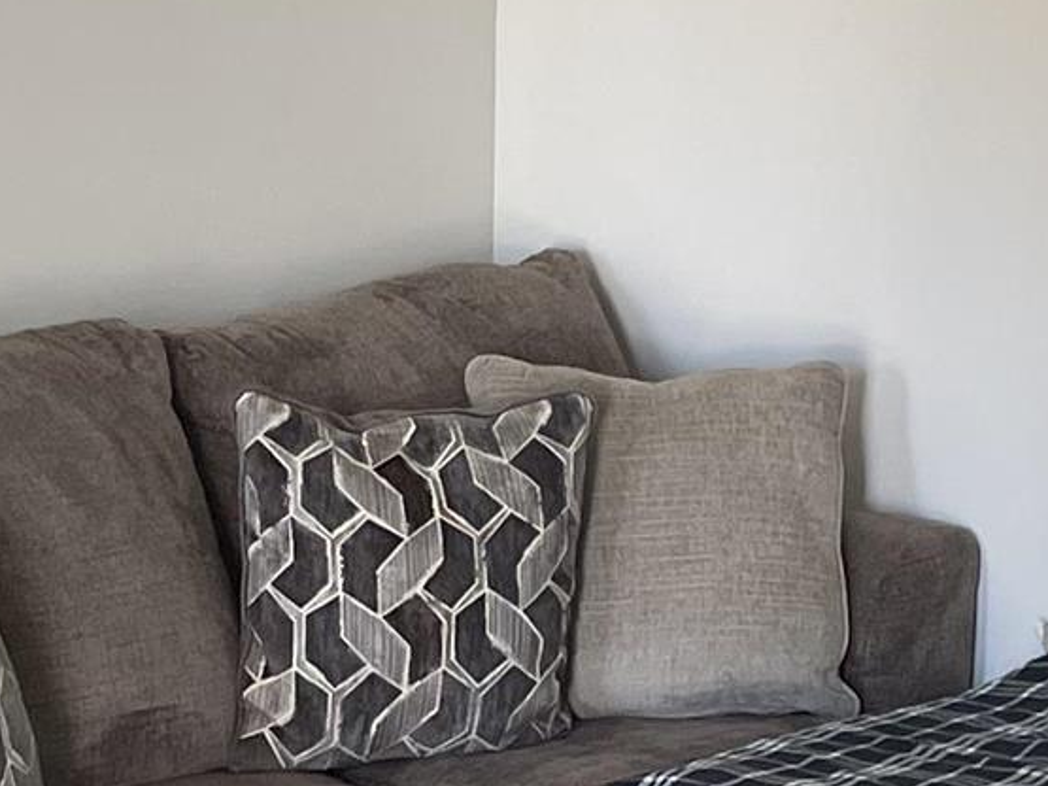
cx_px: 372
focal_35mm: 144
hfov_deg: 13.7
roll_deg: -0.8
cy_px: 671
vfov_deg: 10.3
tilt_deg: -11.8
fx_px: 4359
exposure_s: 1/89
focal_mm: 4.2
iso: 125
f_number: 1.6
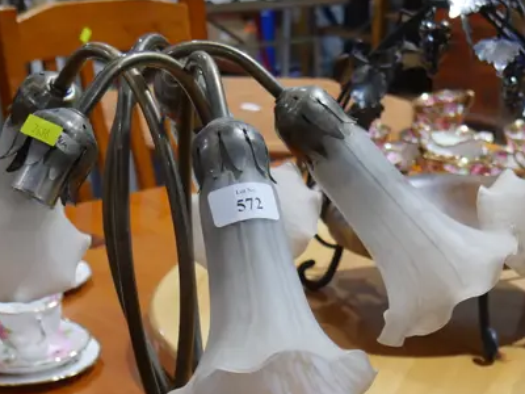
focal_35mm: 82
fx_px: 1244
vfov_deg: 17.4
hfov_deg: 23.1
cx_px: 496
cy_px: 429
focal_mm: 16
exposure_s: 1/60
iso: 320
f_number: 3.6
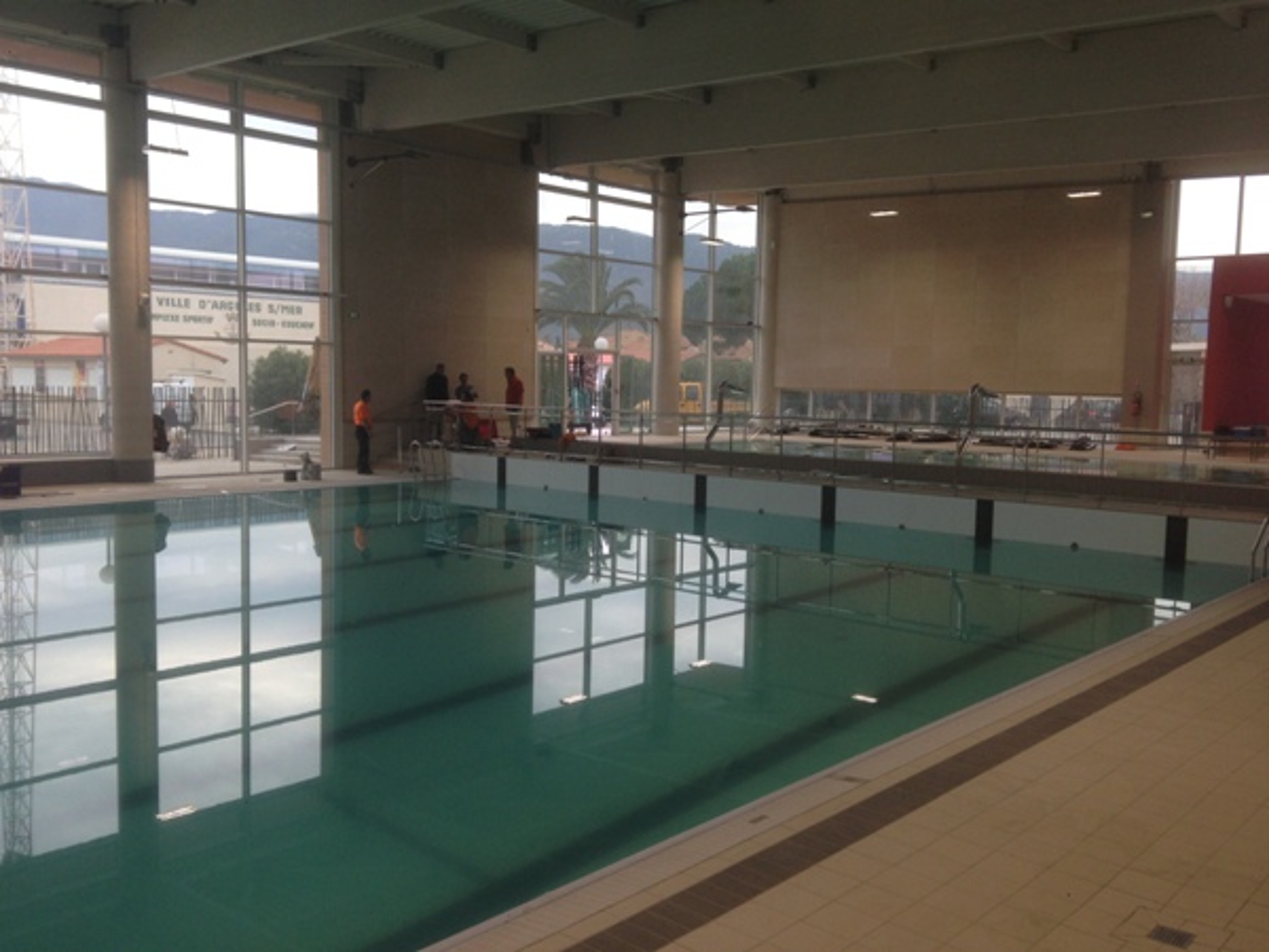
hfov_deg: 55.4
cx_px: 634
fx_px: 1210
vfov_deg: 42.9
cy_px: 476
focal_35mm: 33
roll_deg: +0.1
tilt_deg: -4.4
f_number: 2.4
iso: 50
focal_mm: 4.12
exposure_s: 1/120
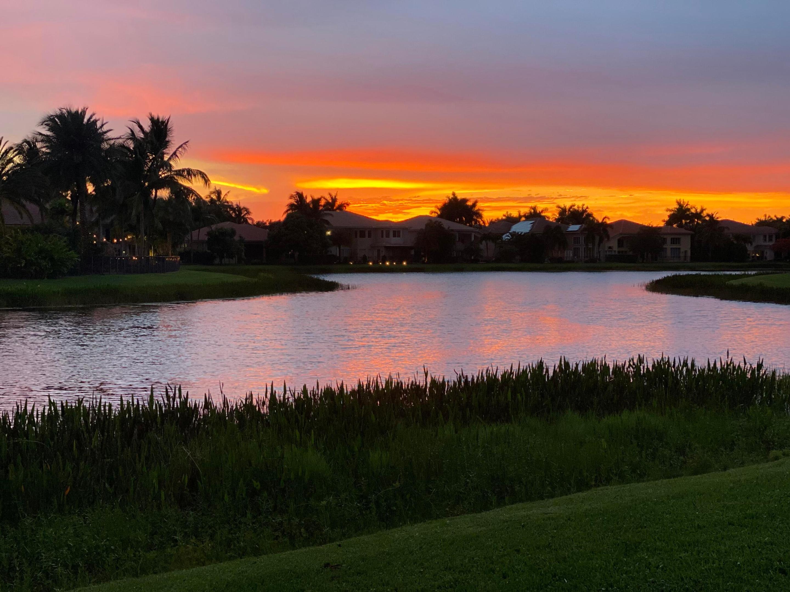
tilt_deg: -1.6
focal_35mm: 52
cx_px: 395
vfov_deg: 28.0
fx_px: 1187
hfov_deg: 36.8
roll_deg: +0.2
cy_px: 296
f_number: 2
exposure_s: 1/65
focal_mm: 6
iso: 250
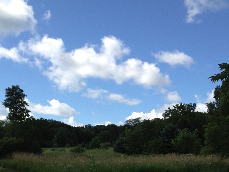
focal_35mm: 51
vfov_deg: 28.3
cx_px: 110
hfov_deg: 37.5
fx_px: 337
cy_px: 122
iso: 64
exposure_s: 1/1412
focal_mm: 4.28
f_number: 2.4
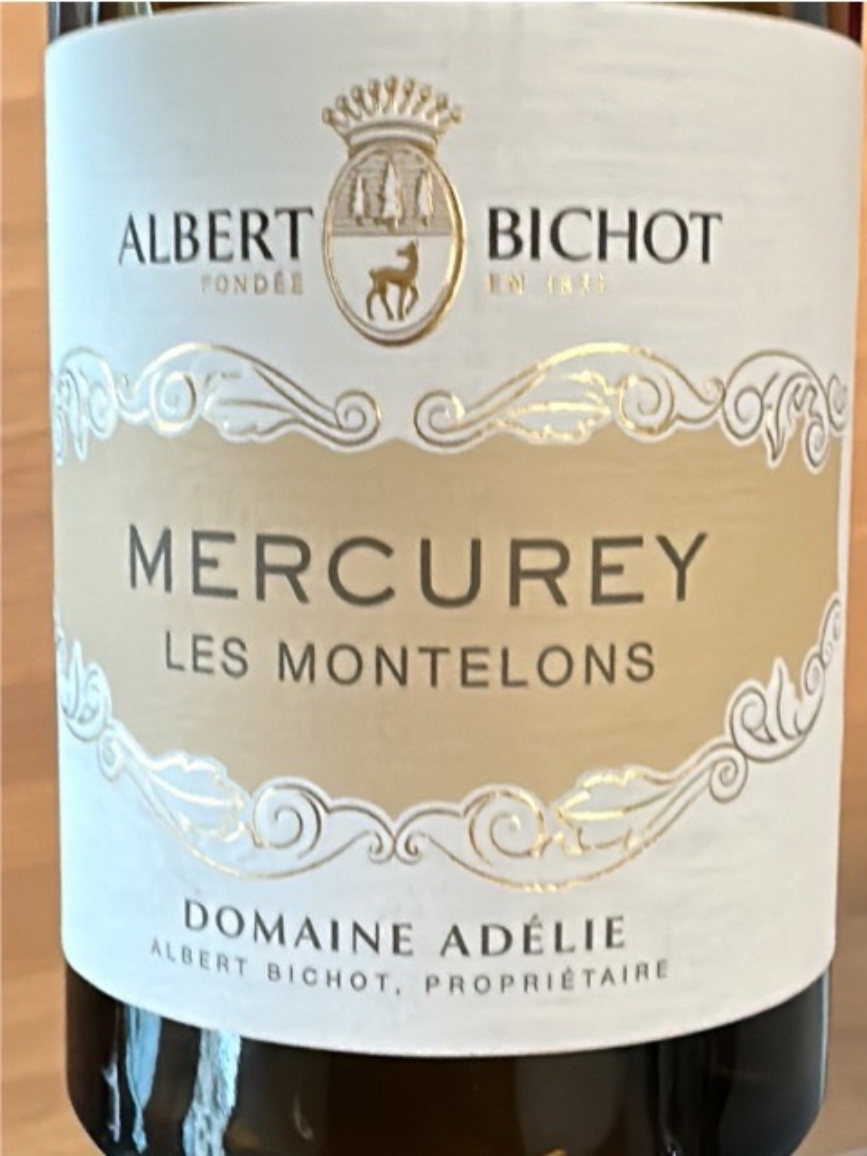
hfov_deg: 45.4
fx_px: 1035
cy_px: 578
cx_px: 434
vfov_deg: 58.4
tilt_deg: -60.9
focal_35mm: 31
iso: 250
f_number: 2.2
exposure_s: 1/40
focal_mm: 2.22
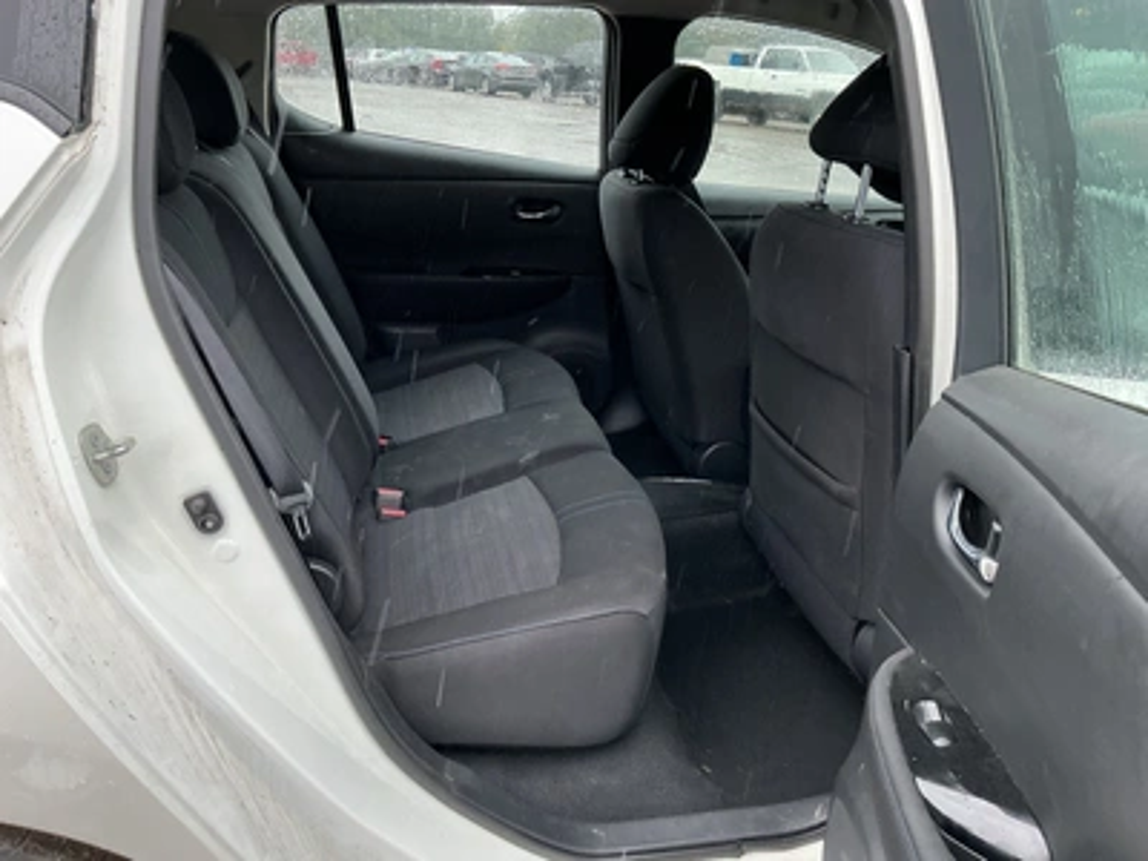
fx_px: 929
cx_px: 574
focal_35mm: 28
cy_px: 430
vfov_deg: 49.7
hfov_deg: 63.4
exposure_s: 1/122
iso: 64
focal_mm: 3
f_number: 1.8
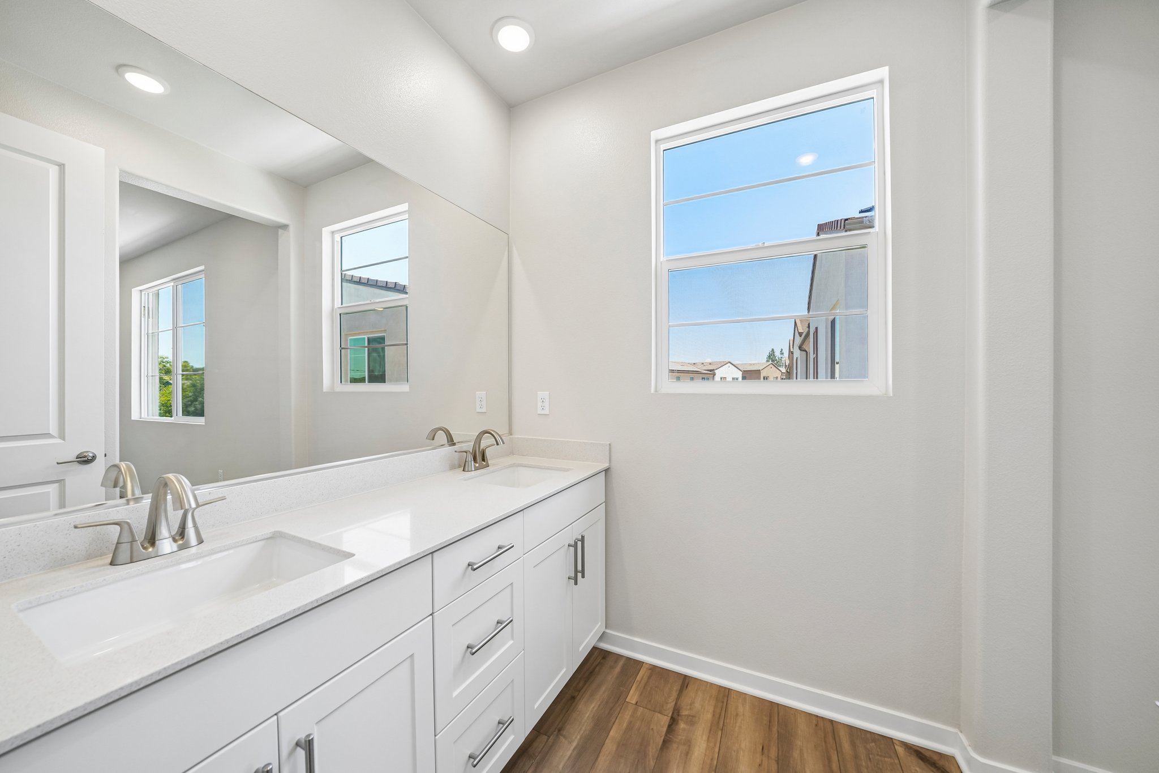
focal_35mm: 12
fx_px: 386
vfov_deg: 90.0
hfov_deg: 112.6
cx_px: 580
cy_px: 386
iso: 125
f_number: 7.1
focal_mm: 12
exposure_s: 1/30
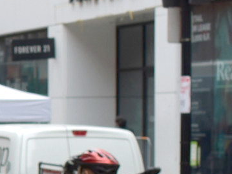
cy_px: 234
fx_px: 1420
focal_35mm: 212
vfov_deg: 6.9
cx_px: -275
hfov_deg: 8.7
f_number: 3.8
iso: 200
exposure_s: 1/250
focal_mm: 22
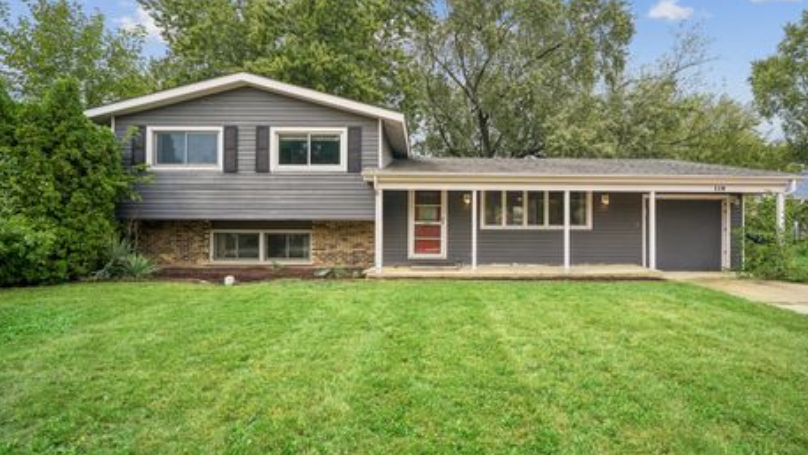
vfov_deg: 67.1
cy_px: 216
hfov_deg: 99.2
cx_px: 429
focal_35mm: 16
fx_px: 343
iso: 640
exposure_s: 1/500
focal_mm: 14
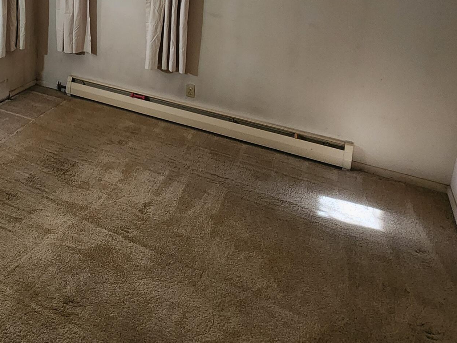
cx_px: 95
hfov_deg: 54.6
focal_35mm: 31
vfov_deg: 40.8
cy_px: 15
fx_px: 409
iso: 400
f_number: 2.2
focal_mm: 2.2
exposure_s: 1/40
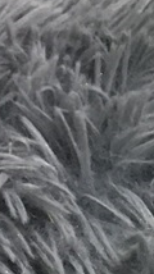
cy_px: 86
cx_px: -340
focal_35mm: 177
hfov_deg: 6.2
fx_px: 1288
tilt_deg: -34.4
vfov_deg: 12.2
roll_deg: +0.7
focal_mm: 4.15
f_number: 2.2
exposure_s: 1/33
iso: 125
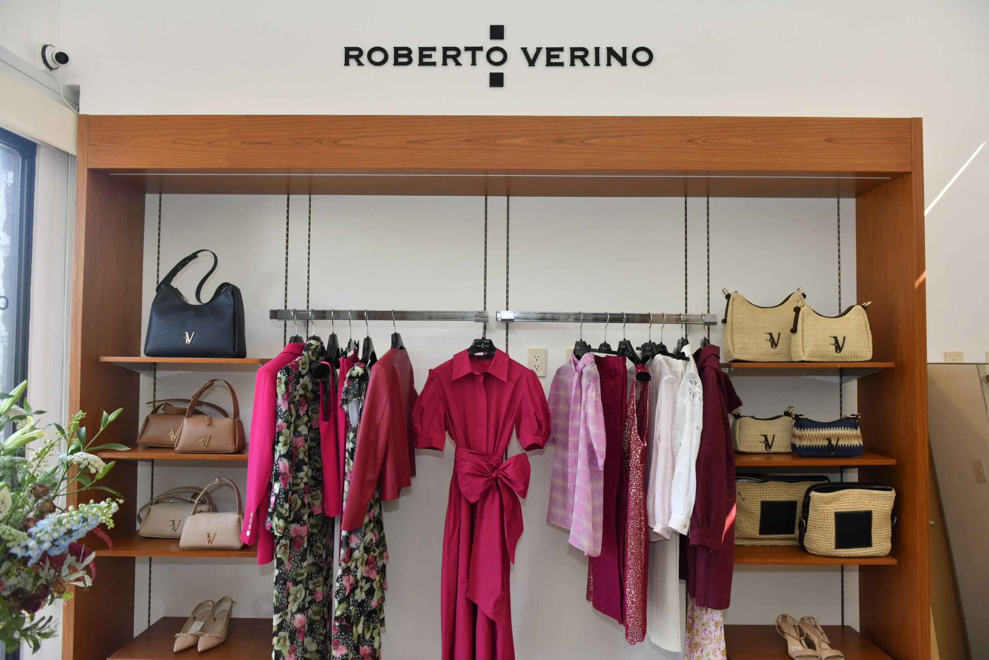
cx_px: 494
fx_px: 659
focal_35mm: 24
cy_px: 330
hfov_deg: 73.7
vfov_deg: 53.1
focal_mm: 24
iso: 400
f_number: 4.5
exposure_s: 1/250
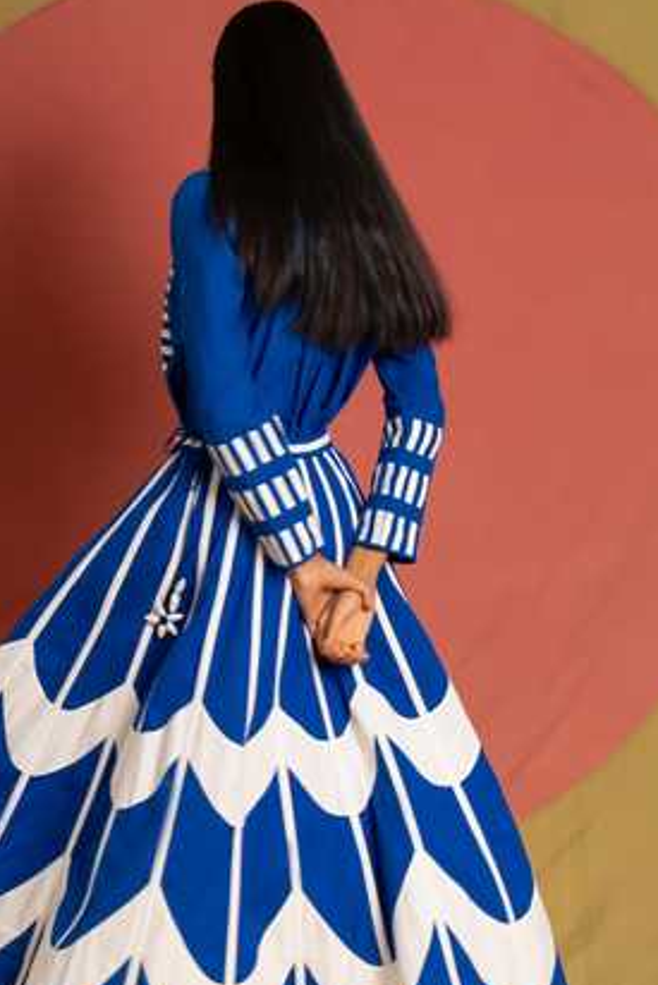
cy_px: 577
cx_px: 261
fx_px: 1397
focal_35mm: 51
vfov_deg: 38.8
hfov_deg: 26.4
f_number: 3.2
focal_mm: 40
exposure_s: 1/200
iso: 1250
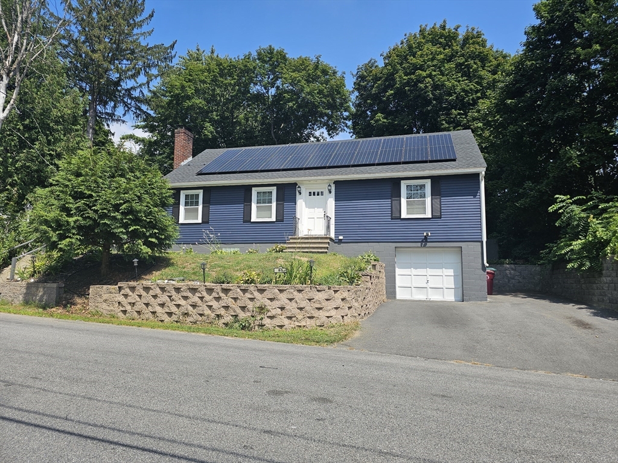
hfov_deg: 73.9
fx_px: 411
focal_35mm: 23
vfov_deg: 58.9
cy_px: 232
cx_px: 309
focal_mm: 6.3
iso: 10
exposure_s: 1/598
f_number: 1.7
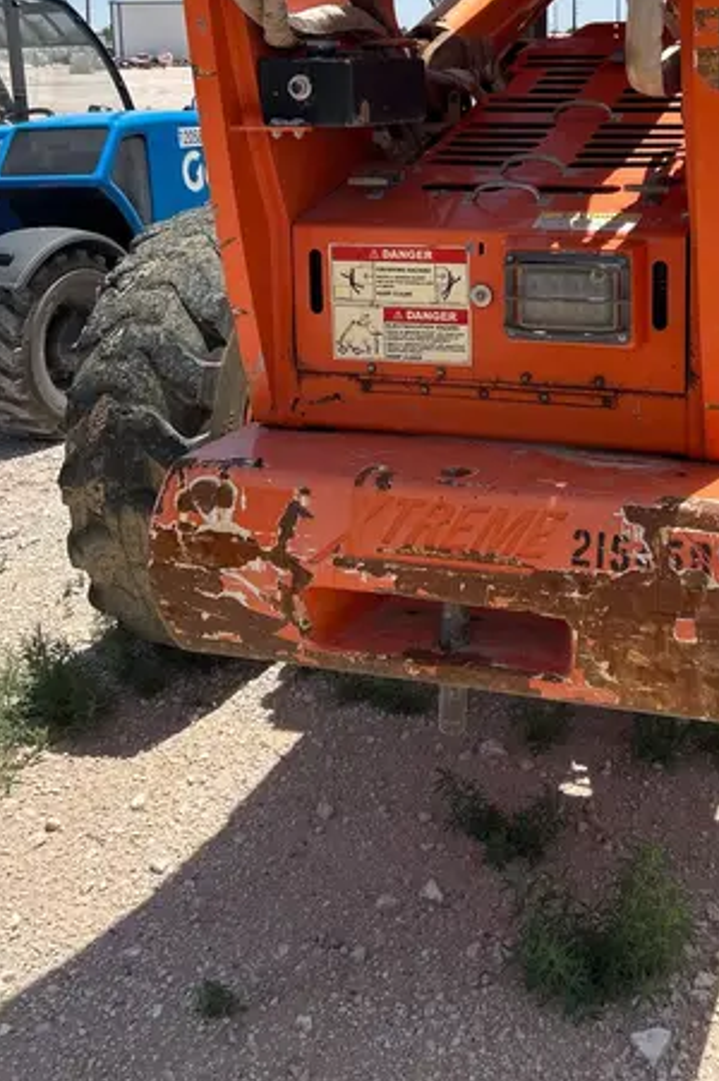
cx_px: 554
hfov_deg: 29.9
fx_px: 1320
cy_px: 272
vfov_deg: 43.1
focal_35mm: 44
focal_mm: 5.7
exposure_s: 1/3077
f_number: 1.5
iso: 50
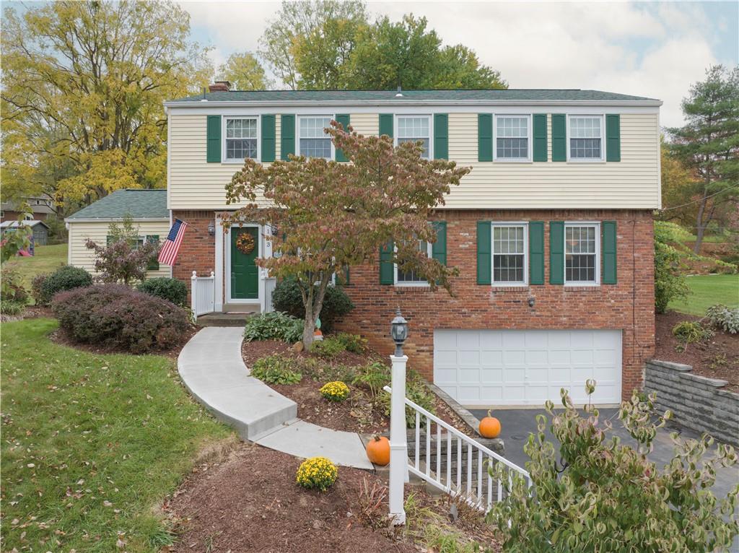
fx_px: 512
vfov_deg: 56.7
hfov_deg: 71.6
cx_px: 370
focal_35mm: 24
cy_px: 276
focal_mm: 12.29
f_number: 3.5
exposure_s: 1/240
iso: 100
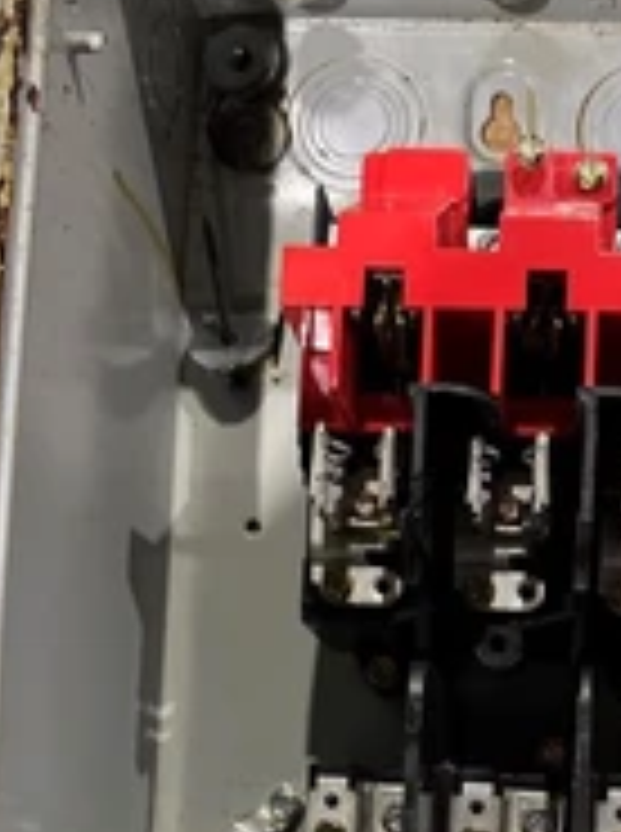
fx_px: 1248
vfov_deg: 34.3
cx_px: 482
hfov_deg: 27.5
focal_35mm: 52
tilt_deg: -85.6
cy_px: 792
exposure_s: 1/60
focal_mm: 6.86
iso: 640
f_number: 1.78
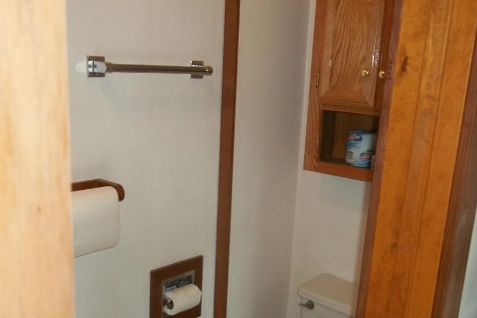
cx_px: 244
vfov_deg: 33.1
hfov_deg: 48.5
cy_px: 214
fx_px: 530
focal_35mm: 40
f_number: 2.9
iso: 160
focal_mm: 5.7
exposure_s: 1/30
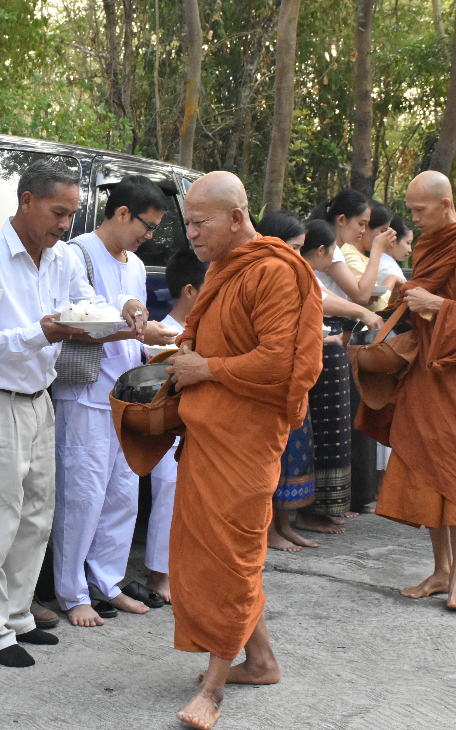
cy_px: 365
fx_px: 1372
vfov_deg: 29.8
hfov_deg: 18.6
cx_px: 60
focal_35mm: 69
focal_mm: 30
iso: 2500
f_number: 10
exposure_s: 1/400
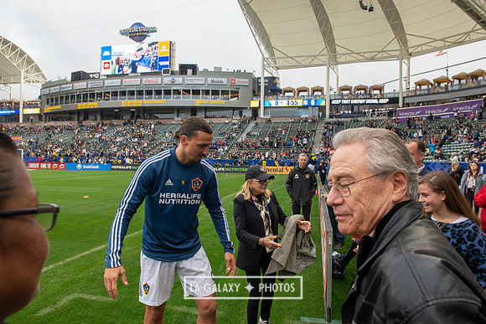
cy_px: 162
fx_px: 324
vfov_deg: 53.2
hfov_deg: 73.7
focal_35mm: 24
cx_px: 243
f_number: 8
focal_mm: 24
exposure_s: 1/250
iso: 500
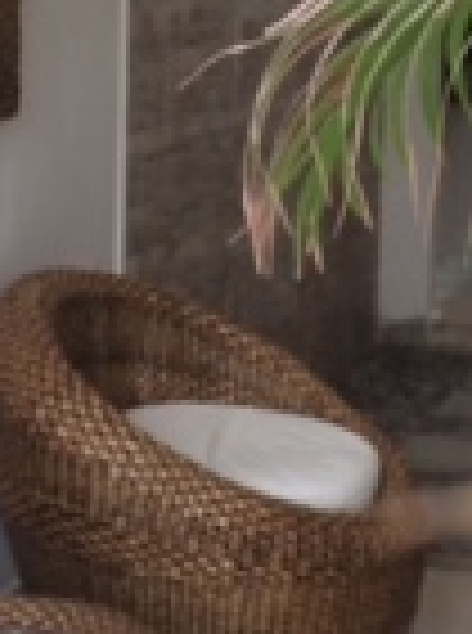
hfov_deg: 11.2
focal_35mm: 132
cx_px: 153
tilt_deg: -9.0
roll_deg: -0.4
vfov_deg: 14.9
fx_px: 2411
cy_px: 130
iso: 50
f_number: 2.2
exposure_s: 1/120
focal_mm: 4.15
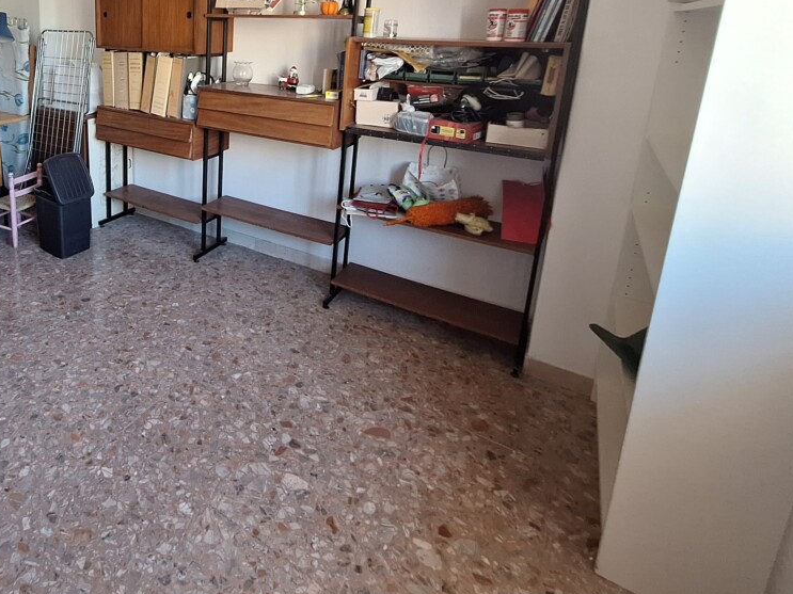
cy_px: 129
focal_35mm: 21
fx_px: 481
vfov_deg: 59.1
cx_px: 199
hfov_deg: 73.5
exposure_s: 1/50
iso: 100
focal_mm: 1.74
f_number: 2.2
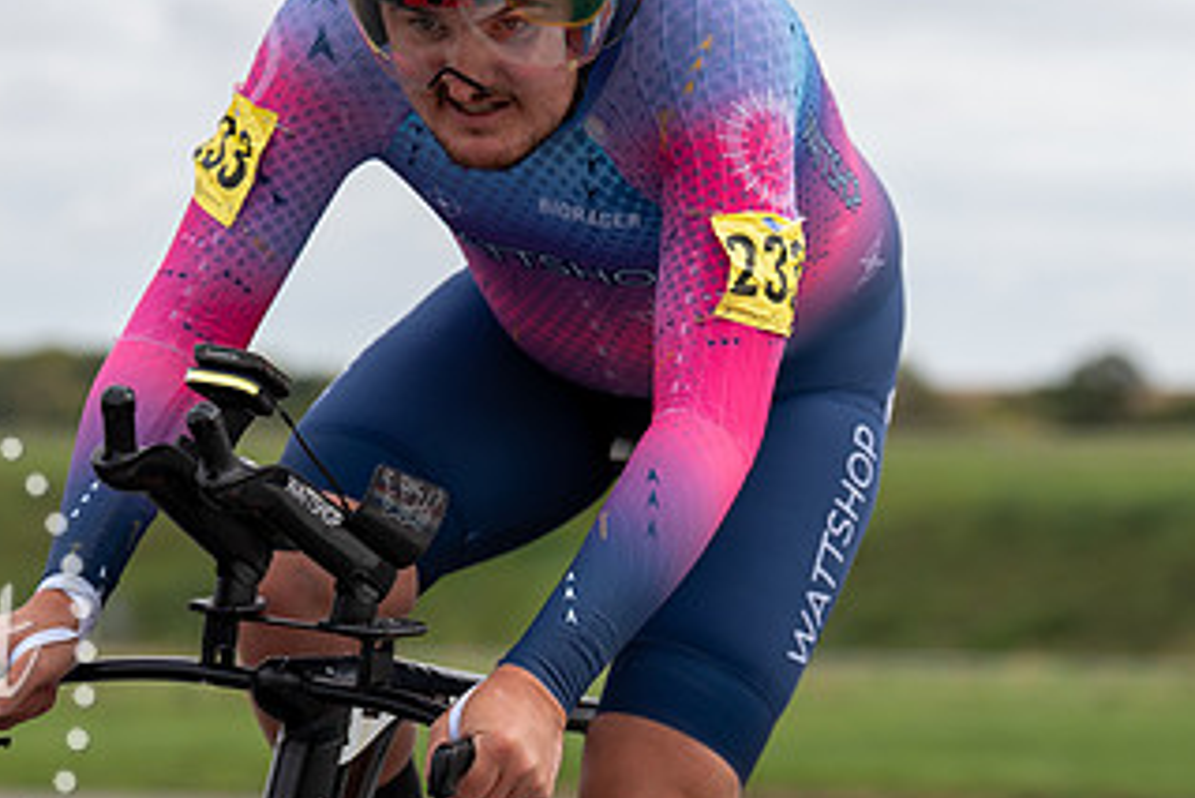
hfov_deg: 9.7
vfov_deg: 6.5
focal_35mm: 212
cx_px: 326
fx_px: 7040
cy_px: 263
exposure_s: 1/1000
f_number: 3.5
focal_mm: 91
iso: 125
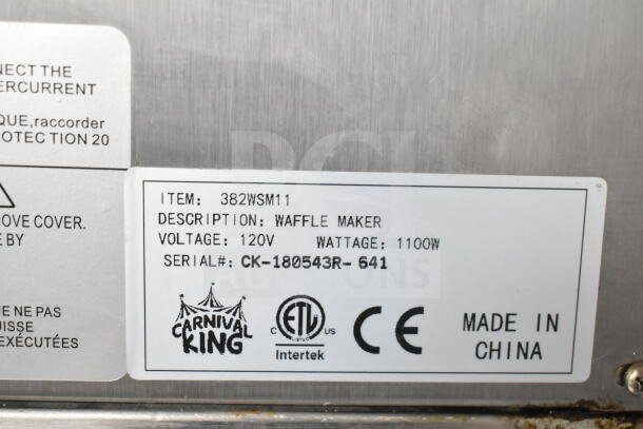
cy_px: 214
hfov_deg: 38.9
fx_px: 911
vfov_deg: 26.5
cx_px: 322
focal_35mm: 51
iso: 2500
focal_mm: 34
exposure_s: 1/50
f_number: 4.5
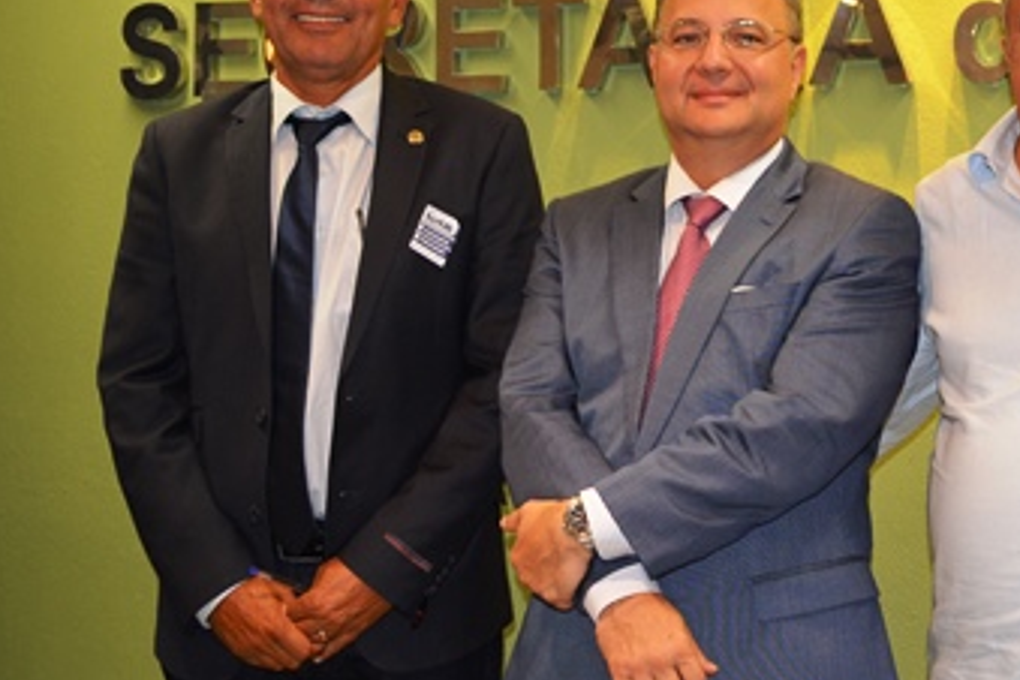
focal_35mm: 62
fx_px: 1757
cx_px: 891
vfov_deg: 21.9
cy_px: 302
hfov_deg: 31.1
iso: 500
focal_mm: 20
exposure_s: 1/60
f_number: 3.8
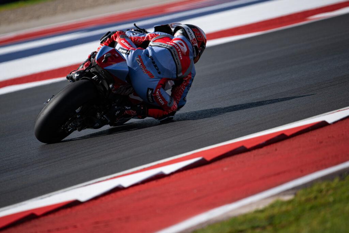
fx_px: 5530
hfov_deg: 3.6
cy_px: 137
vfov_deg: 2.4
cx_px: 111
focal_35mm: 570
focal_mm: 400
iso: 200
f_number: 4.5
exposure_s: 1/2500
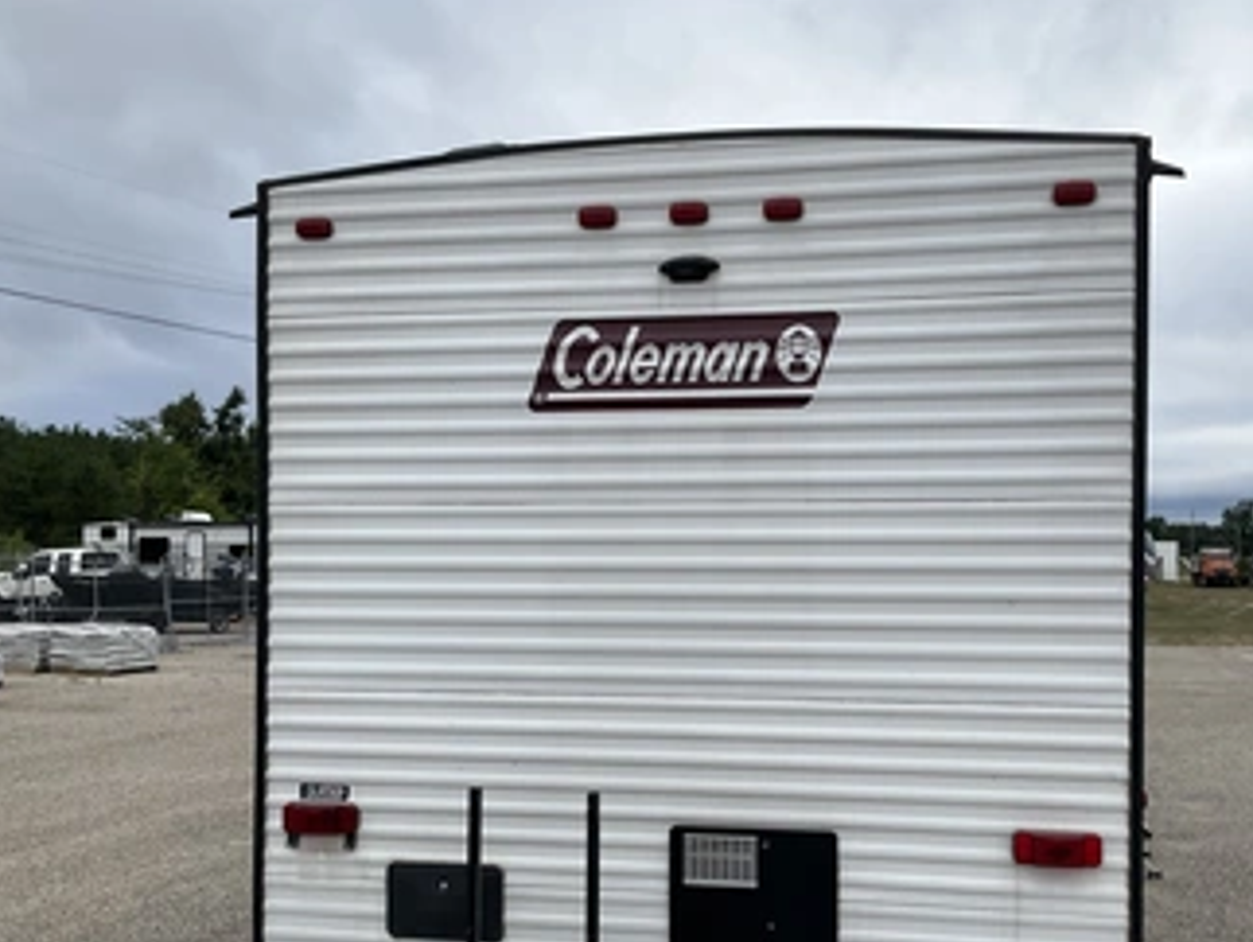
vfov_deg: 39.5
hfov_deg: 50.9
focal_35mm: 36
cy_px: 576
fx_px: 1304
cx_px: 759
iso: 25
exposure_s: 1/719
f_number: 1.8
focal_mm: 3
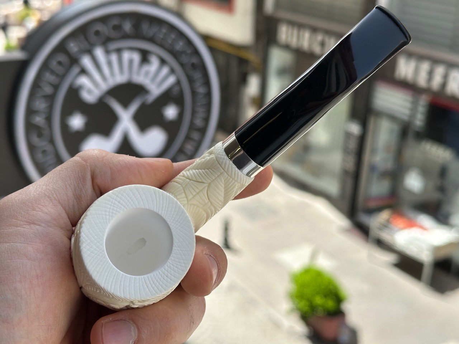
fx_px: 636
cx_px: 230
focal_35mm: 48
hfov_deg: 39.7
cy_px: 172
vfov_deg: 30.3
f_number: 1.78
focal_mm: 6.86
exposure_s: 1/1376
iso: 64
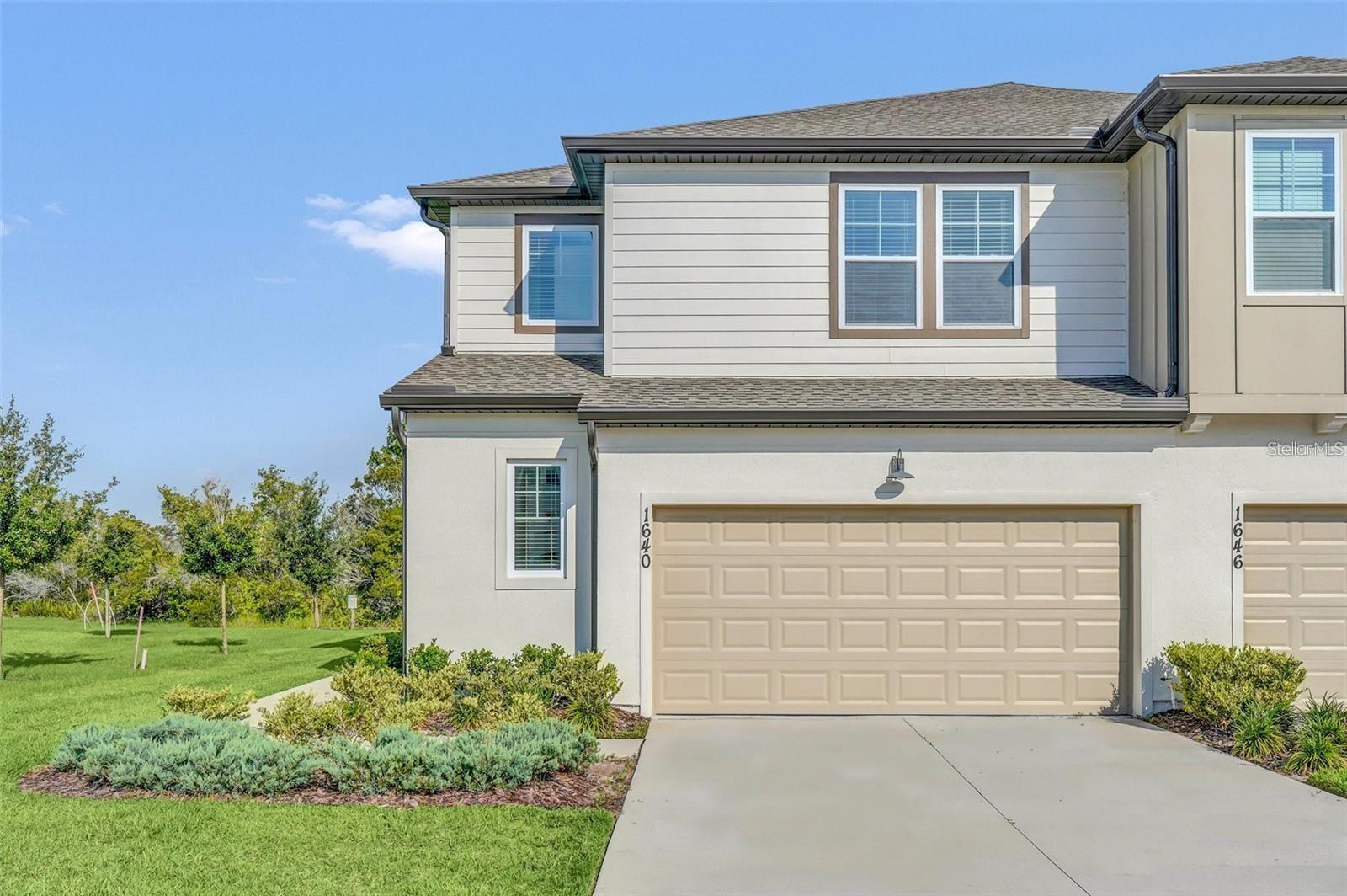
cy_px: 448
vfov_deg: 43.5
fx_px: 1122
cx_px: 674
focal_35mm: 30
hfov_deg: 62.0
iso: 100
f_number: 7.1
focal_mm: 20
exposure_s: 1/400
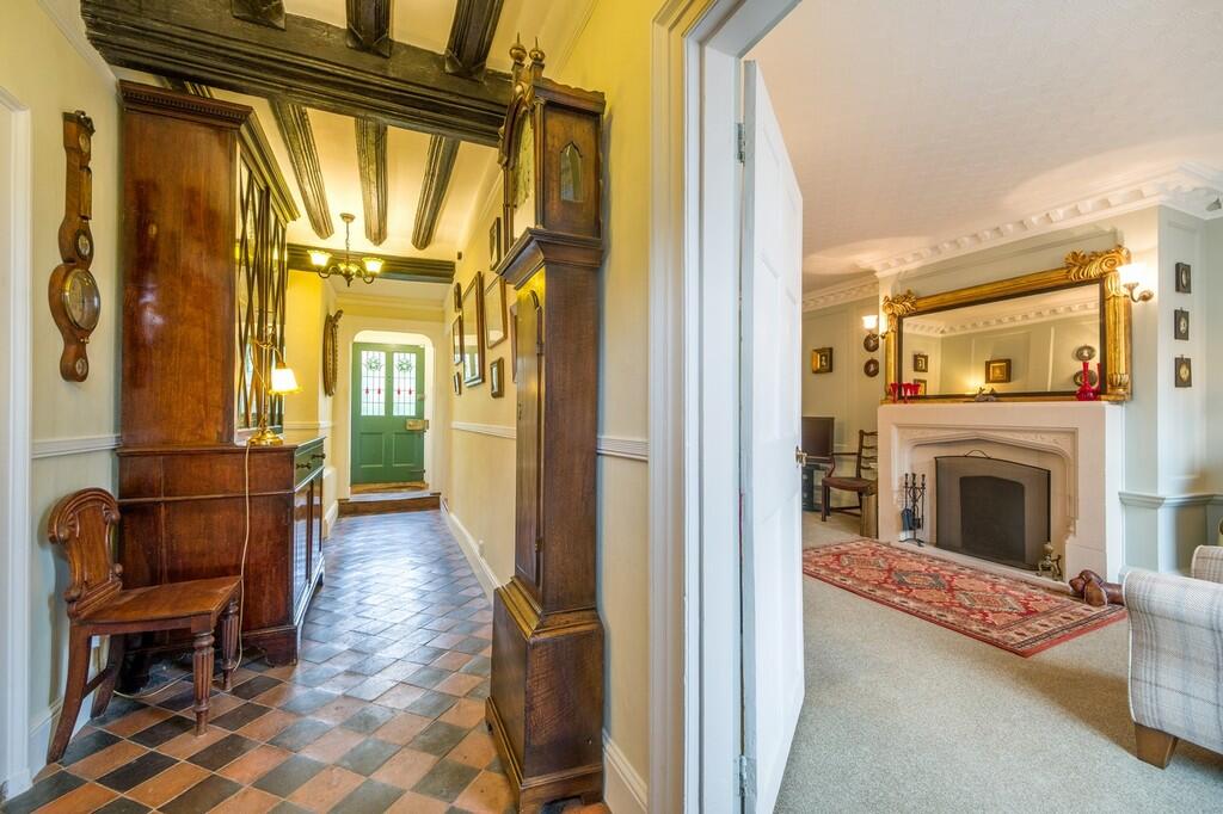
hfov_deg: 100.4
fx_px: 509
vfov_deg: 77.3
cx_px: 612
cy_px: 407
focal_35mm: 15
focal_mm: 9.9
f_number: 7.1
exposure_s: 1/2
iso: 160
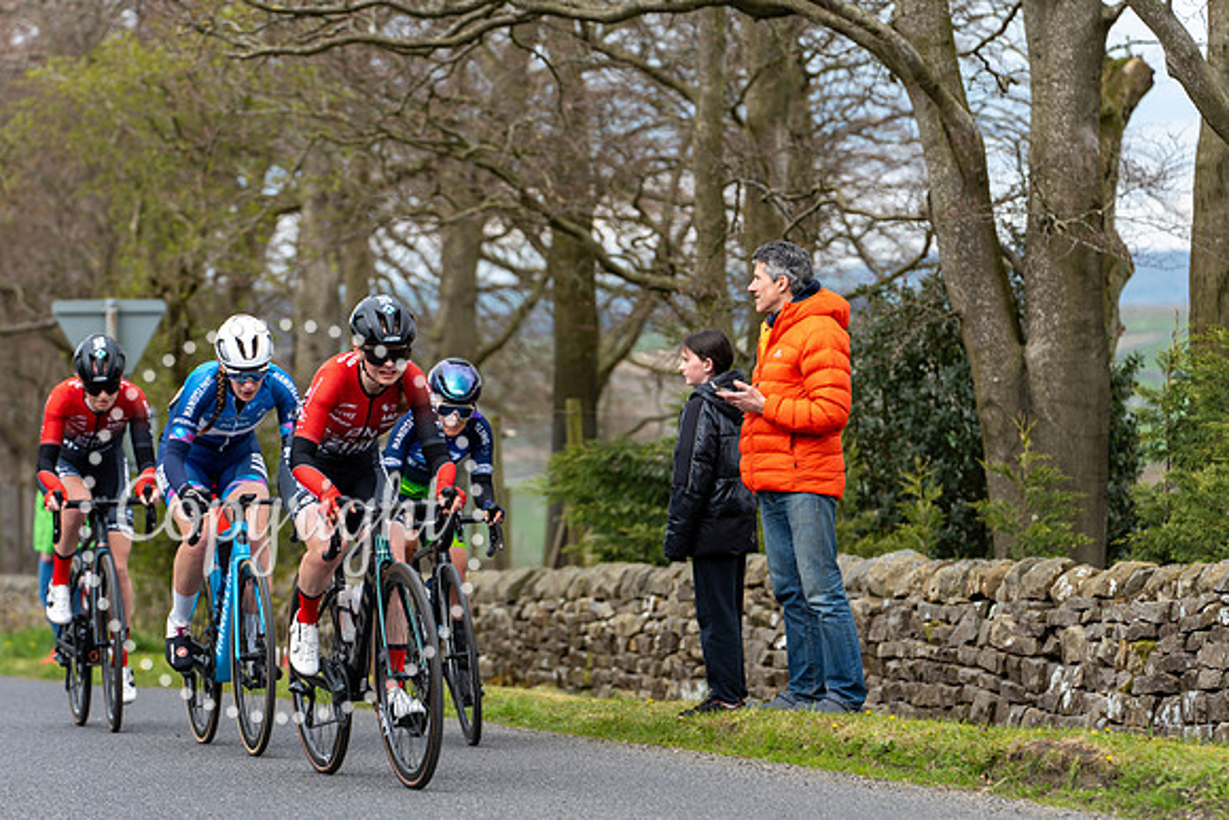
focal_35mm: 147
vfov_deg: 9.3
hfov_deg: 14.0
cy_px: 410
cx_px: 614
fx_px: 5019
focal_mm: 147
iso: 200
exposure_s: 1/640
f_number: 4
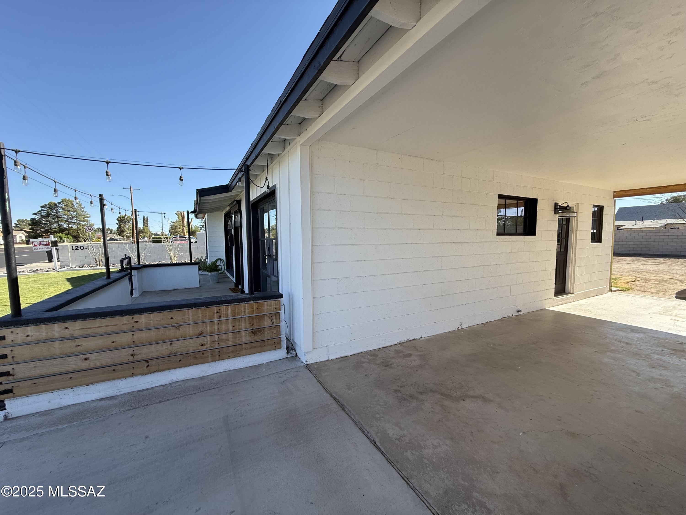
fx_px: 277
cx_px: 343
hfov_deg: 102.1
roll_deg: +0.7
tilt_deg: -3.3
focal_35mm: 14
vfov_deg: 85.7
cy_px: 258
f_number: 2.2
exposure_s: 1/694
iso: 50
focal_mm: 2.22
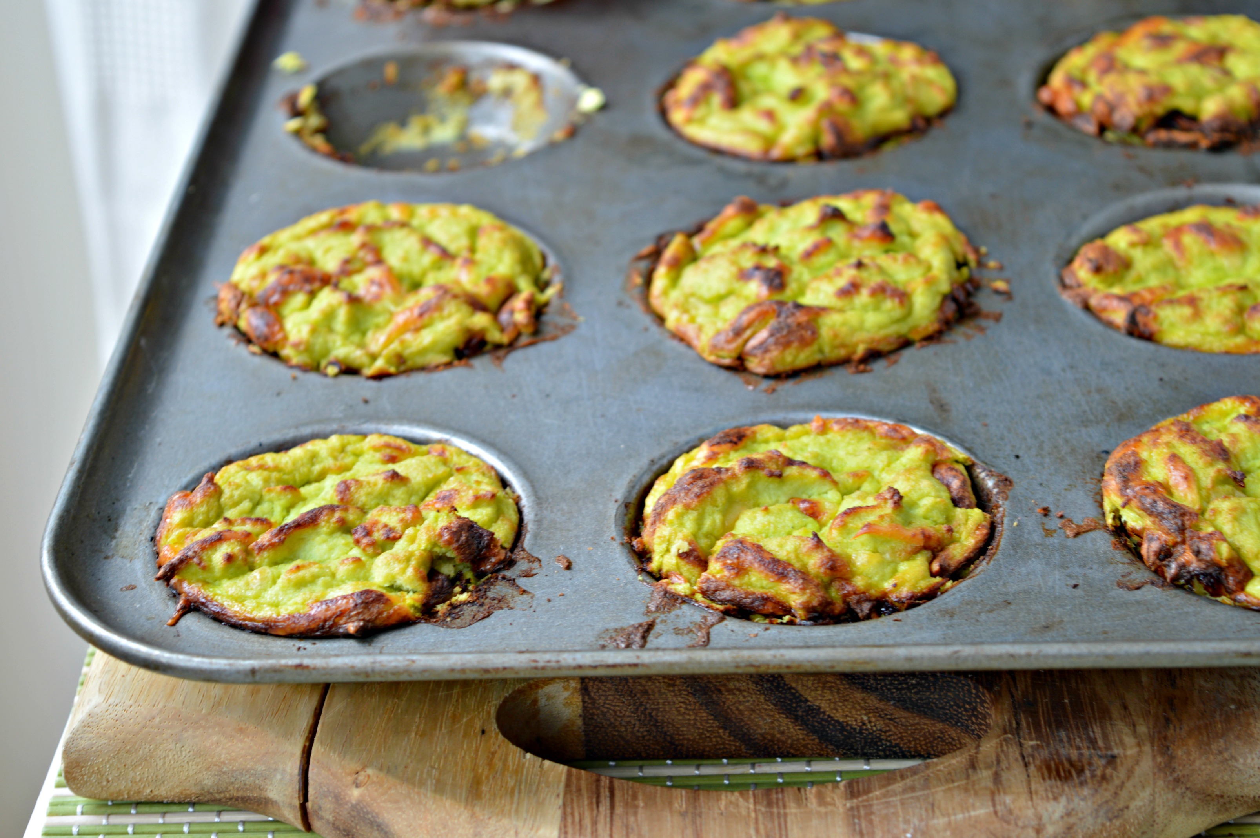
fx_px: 2727
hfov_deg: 26.0
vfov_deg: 17.5
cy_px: 419
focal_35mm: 78
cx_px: 630
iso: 100
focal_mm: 52
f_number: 5.6
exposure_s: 1/15
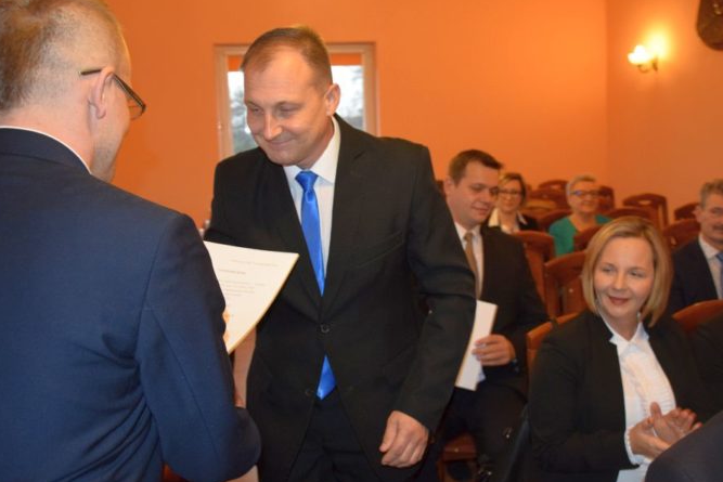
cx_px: 411
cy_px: 236
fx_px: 763
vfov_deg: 35.1
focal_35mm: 38
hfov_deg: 50.5
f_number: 3.8
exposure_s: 1/60
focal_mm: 22
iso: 1600
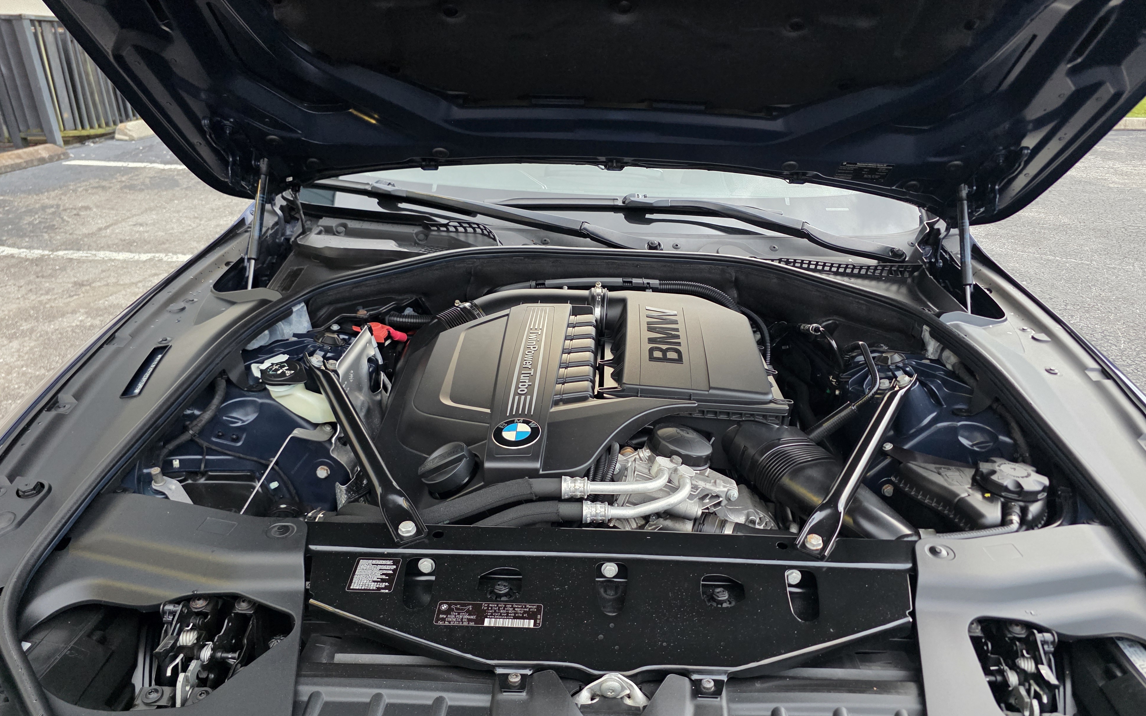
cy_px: 388
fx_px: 781
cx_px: 584
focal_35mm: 25
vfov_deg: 49.2
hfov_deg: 72.5
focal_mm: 6.3
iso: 500
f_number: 1.7
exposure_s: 1/120
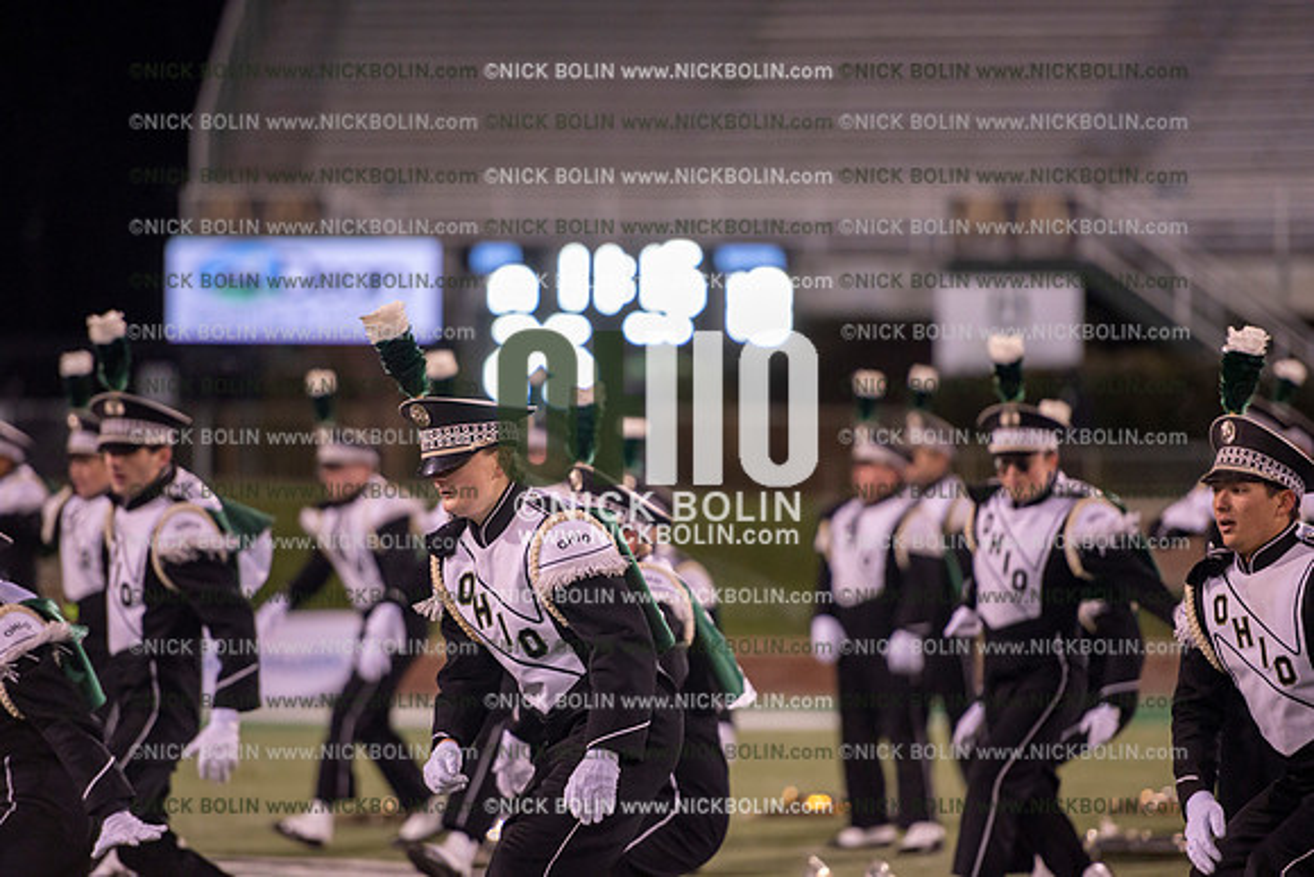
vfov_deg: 6.9
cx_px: 657
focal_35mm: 200
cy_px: 438
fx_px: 7301
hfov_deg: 10.3
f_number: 2.8
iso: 2500
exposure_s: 1/1250
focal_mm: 200
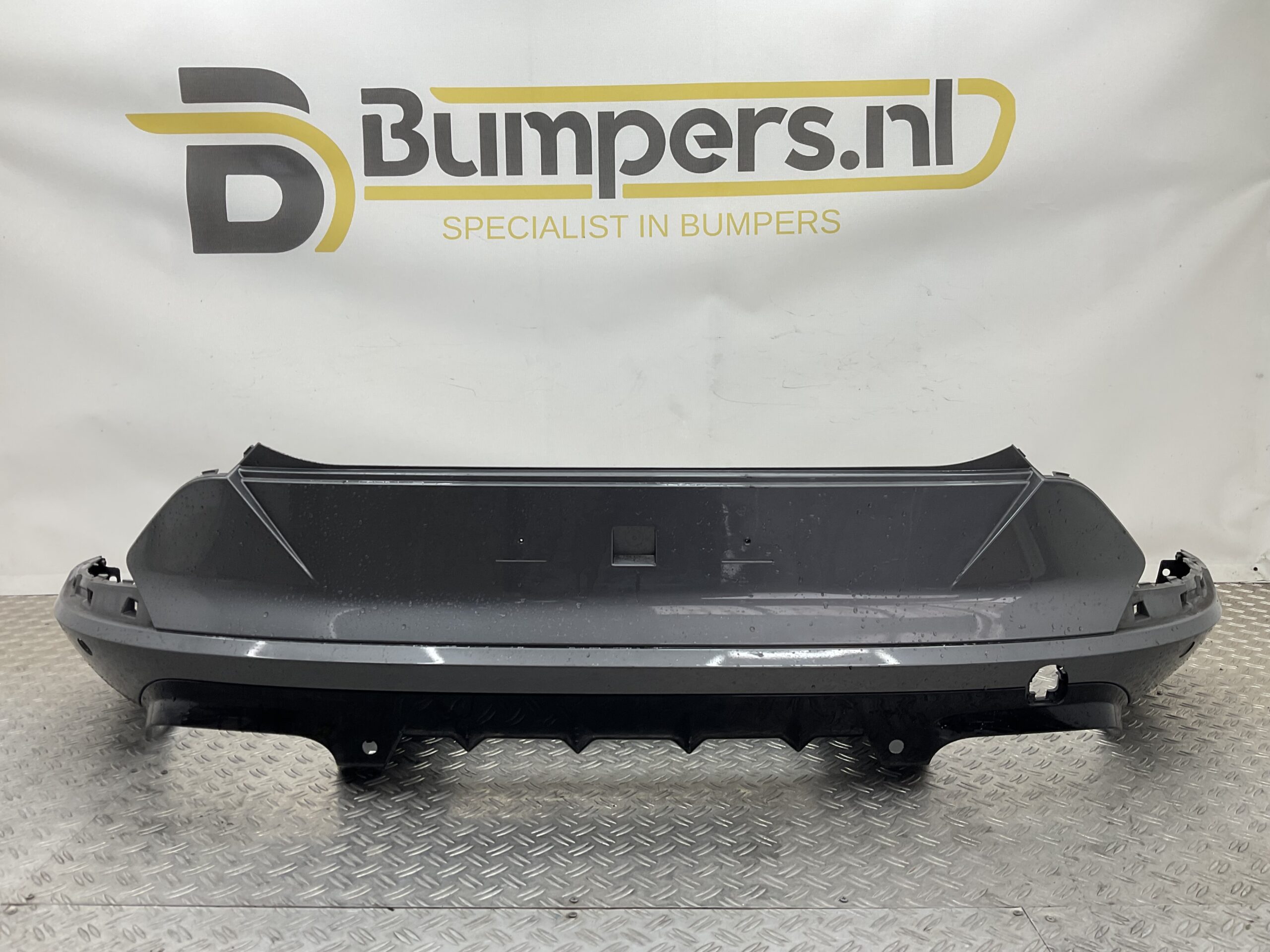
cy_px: 476
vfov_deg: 48.2
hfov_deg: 61.7
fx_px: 1064
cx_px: 635
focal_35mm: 29
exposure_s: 1/120
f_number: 1.8
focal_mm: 3
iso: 25
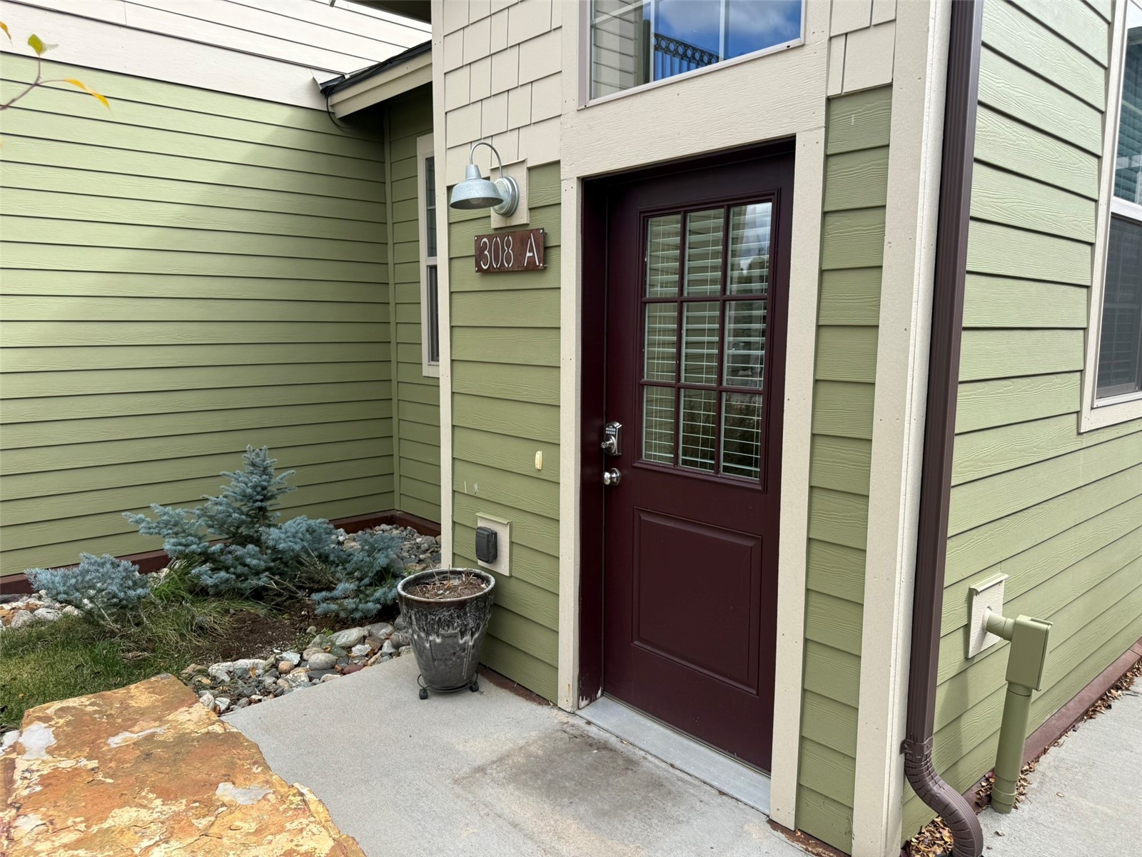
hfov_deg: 71.6
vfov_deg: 56.8
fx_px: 792
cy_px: 428
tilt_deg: -5.8
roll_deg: -0.1
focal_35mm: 24
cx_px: 571
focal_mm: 6.76
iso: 80
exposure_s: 1/931
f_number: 1.78
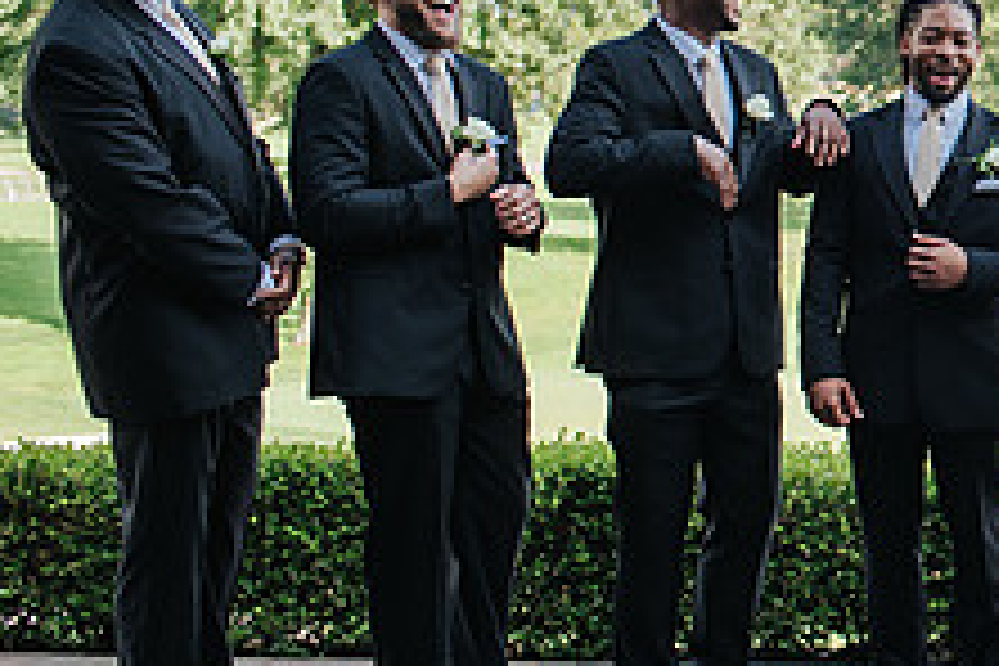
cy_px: 124
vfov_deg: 14.2
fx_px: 2664
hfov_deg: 19.4
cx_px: 1339
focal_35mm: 96
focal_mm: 35
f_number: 2.8
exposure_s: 1/320
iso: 100
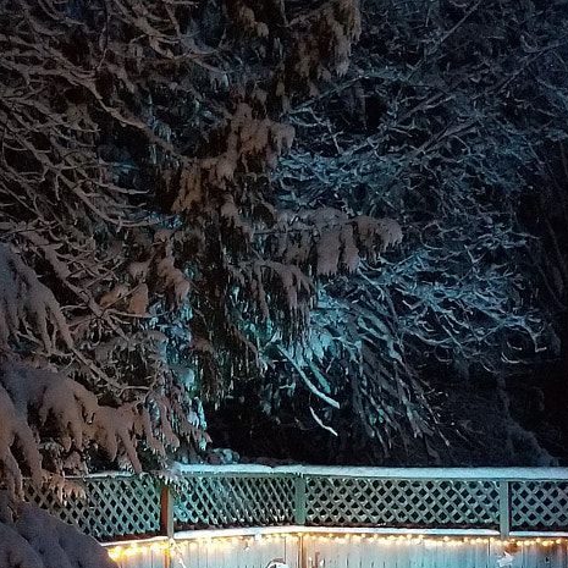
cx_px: 271
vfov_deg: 21.1
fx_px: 1467
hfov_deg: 21.9
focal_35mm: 79
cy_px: 575
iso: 800
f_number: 1.7
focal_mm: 4.25
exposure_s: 1/10
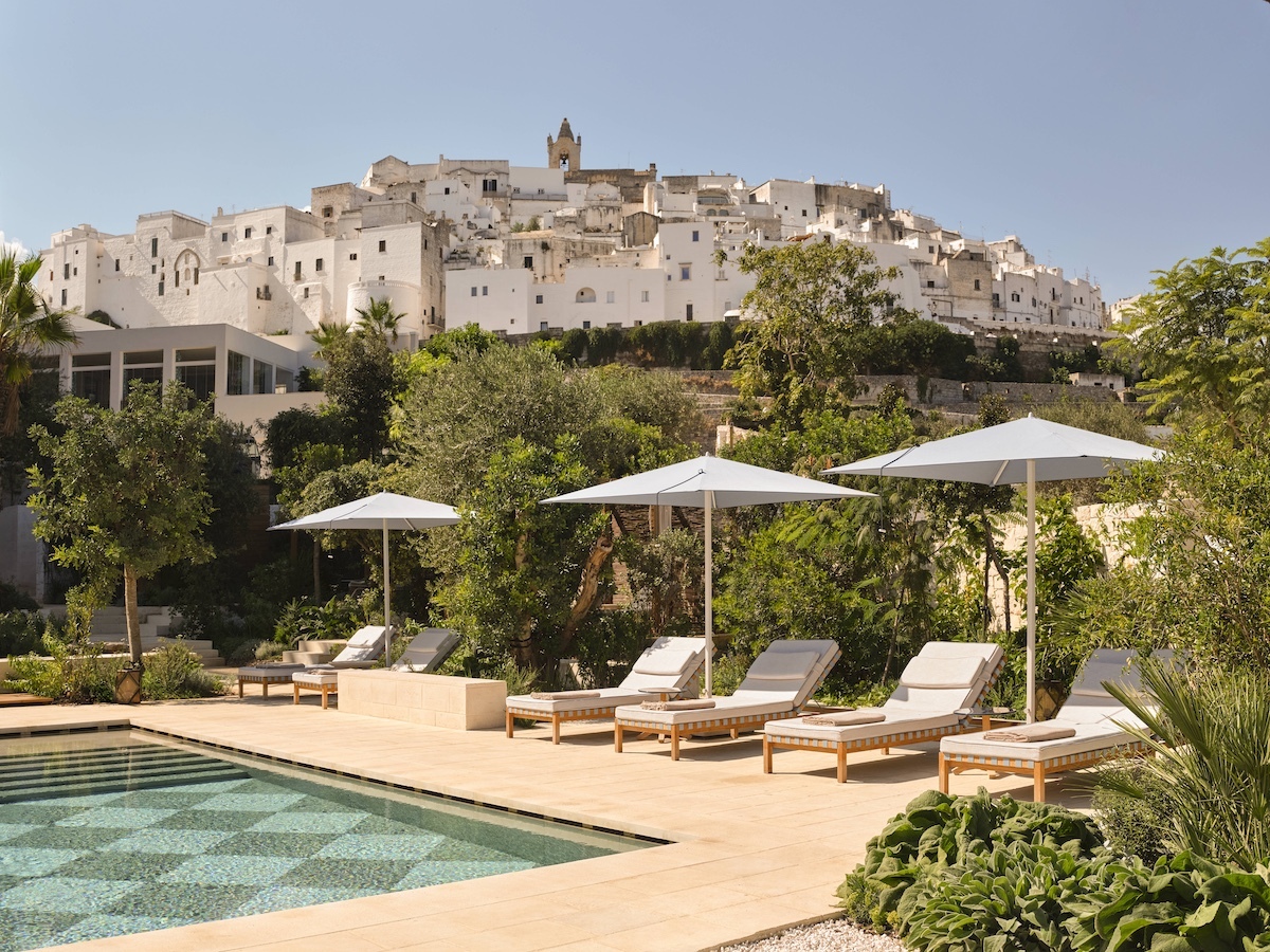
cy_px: 476
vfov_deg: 38.7
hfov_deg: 50.1
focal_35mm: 37
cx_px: 635
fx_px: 1357
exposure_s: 1/1250
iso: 400
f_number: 8
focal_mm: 46.9
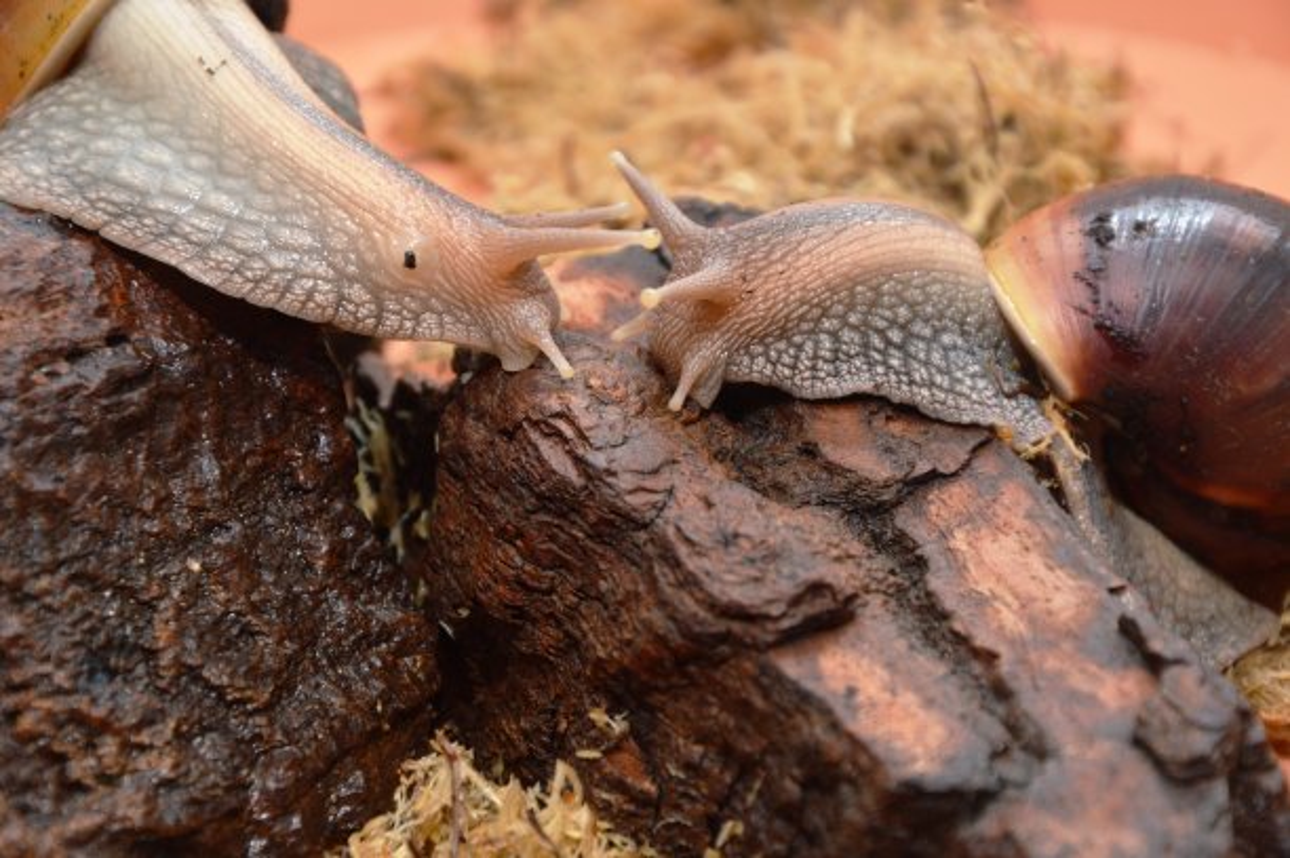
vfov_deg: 8.7
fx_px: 5639
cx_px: 645
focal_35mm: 158
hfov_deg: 13.1
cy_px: 429
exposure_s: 1/60
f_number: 8
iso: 500
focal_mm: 105
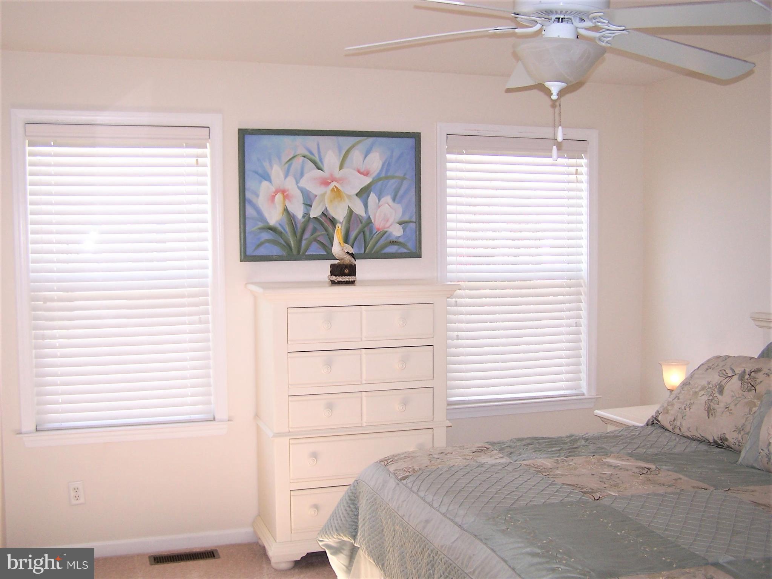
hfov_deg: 49.0
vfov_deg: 37.7
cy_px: 290
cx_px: 386
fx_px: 848
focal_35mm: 38
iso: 80
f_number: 2.8
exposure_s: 1/125
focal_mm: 6.3
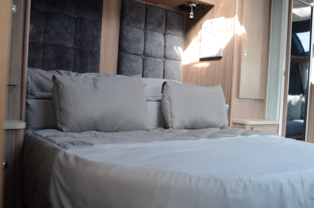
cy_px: 104
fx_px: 313
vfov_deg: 36.7
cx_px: 157
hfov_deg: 53.2
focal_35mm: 36
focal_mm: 24
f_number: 2.8
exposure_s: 1/15
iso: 100
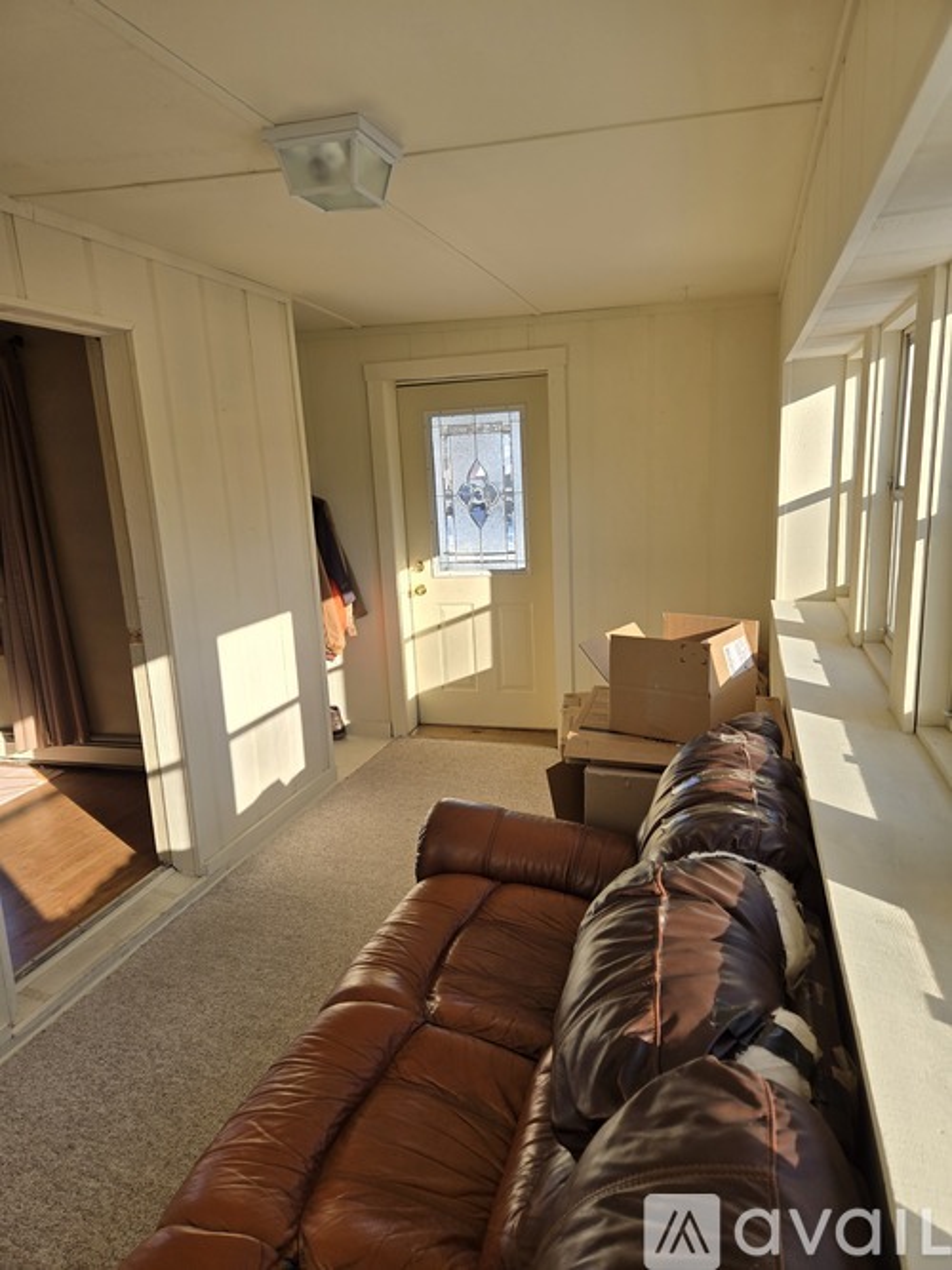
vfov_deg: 73.9
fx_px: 844
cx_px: 476
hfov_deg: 58.9
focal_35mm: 23
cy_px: 635
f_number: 1.8
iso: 25
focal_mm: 5.4
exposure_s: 1/924
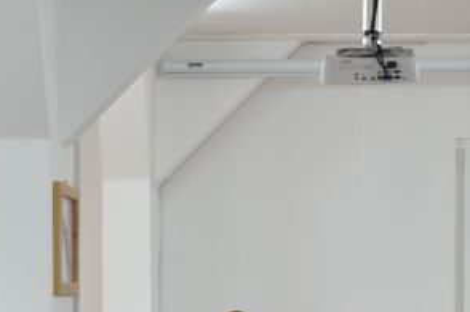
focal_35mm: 172
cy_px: 342
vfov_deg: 7.9
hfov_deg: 11.9
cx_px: 171
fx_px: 2245
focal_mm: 45
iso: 800
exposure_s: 1/30
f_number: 5.3
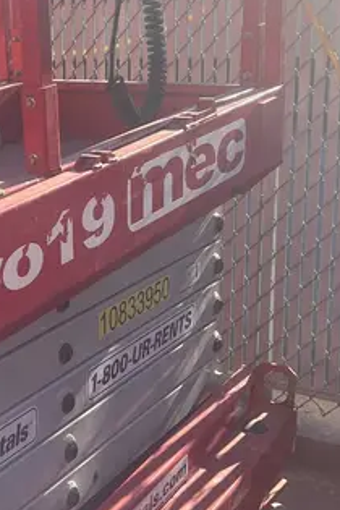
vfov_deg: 31.9
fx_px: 892
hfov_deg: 20.7
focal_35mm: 63
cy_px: 260
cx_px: -16
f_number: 1.6
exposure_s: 1/1355
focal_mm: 5.1
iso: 50
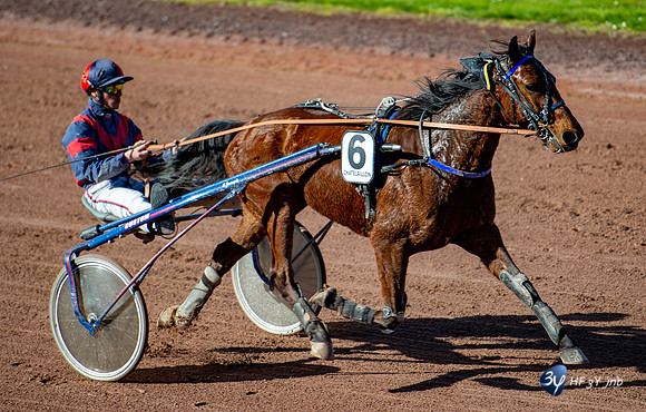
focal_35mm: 294
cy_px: 178
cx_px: 329
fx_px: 5202
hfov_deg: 7.1
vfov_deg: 4.5
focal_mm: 200
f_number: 3.2
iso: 100
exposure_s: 1/1000
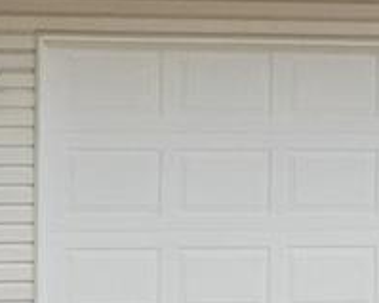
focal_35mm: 272
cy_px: 59
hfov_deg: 6.3
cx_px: 1299
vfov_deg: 5.7
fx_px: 3050
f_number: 8
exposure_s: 1/500
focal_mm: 18
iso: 400
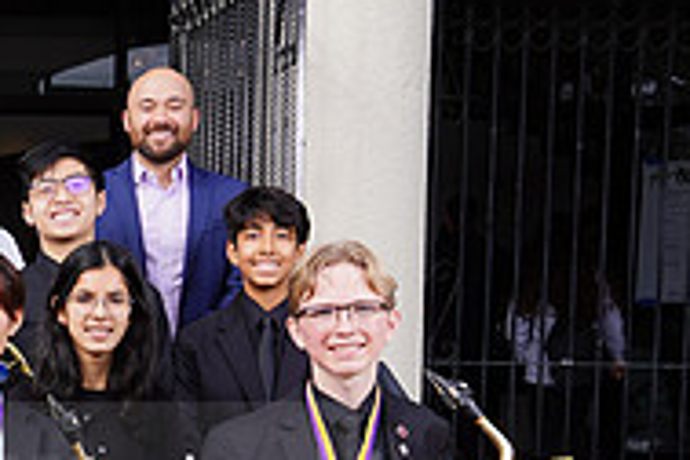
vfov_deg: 15.1
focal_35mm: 89
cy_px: 451
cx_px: -350
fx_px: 1706
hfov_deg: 19.8
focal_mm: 29
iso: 100
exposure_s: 1/200
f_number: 6.3
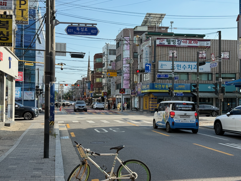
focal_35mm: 48
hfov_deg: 39.7
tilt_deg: -1.4
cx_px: 120
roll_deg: +1.1
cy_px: 90
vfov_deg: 30.3
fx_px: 334
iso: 64
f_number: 1.78
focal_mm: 6.76
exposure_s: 1/2865
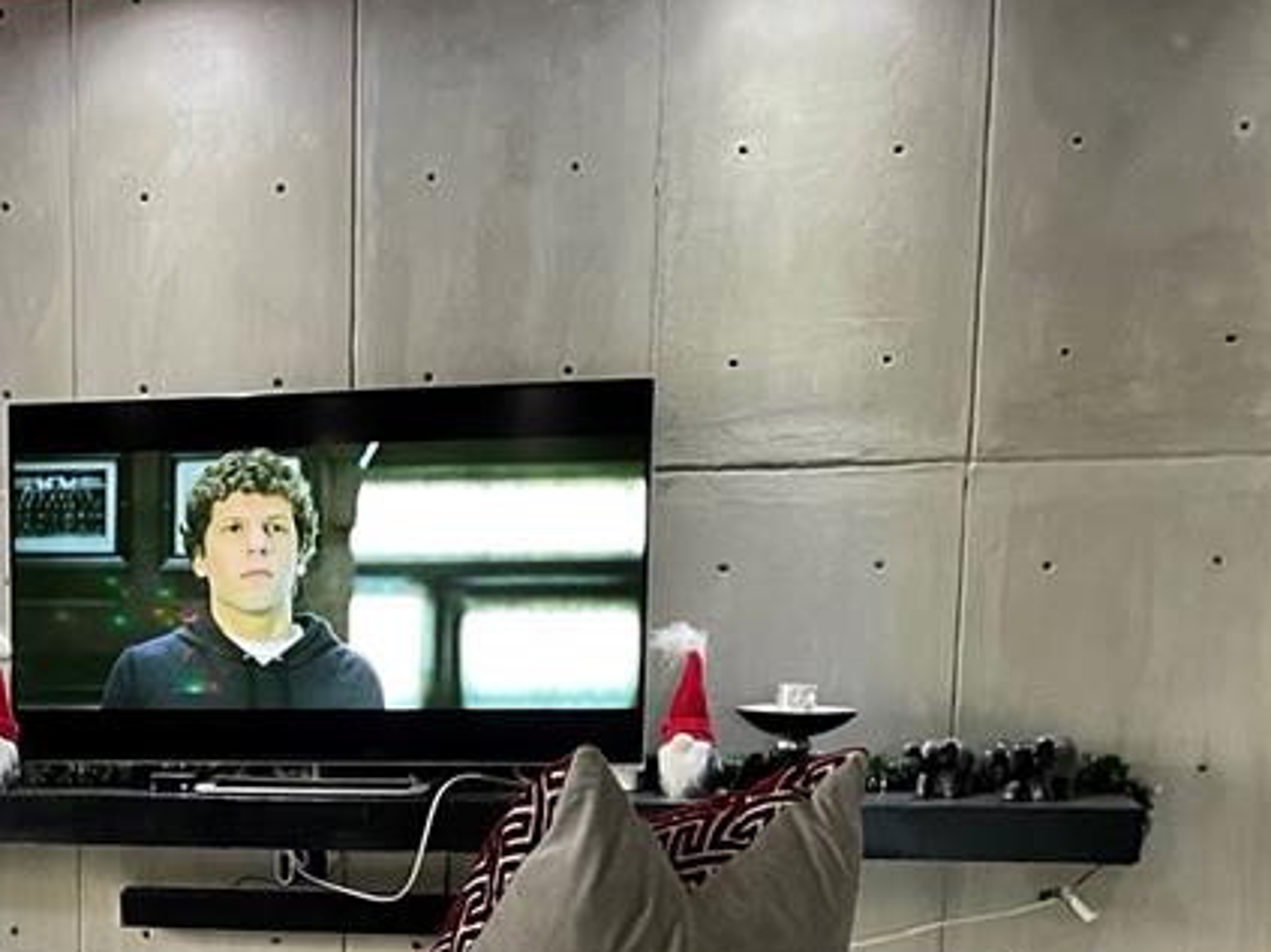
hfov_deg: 28.8
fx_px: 2313
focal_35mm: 63
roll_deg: +0.7
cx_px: 0
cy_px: 946
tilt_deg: -9.3
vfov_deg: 22.4
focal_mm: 4.2
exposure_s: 1/40
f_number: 1.6
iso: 400
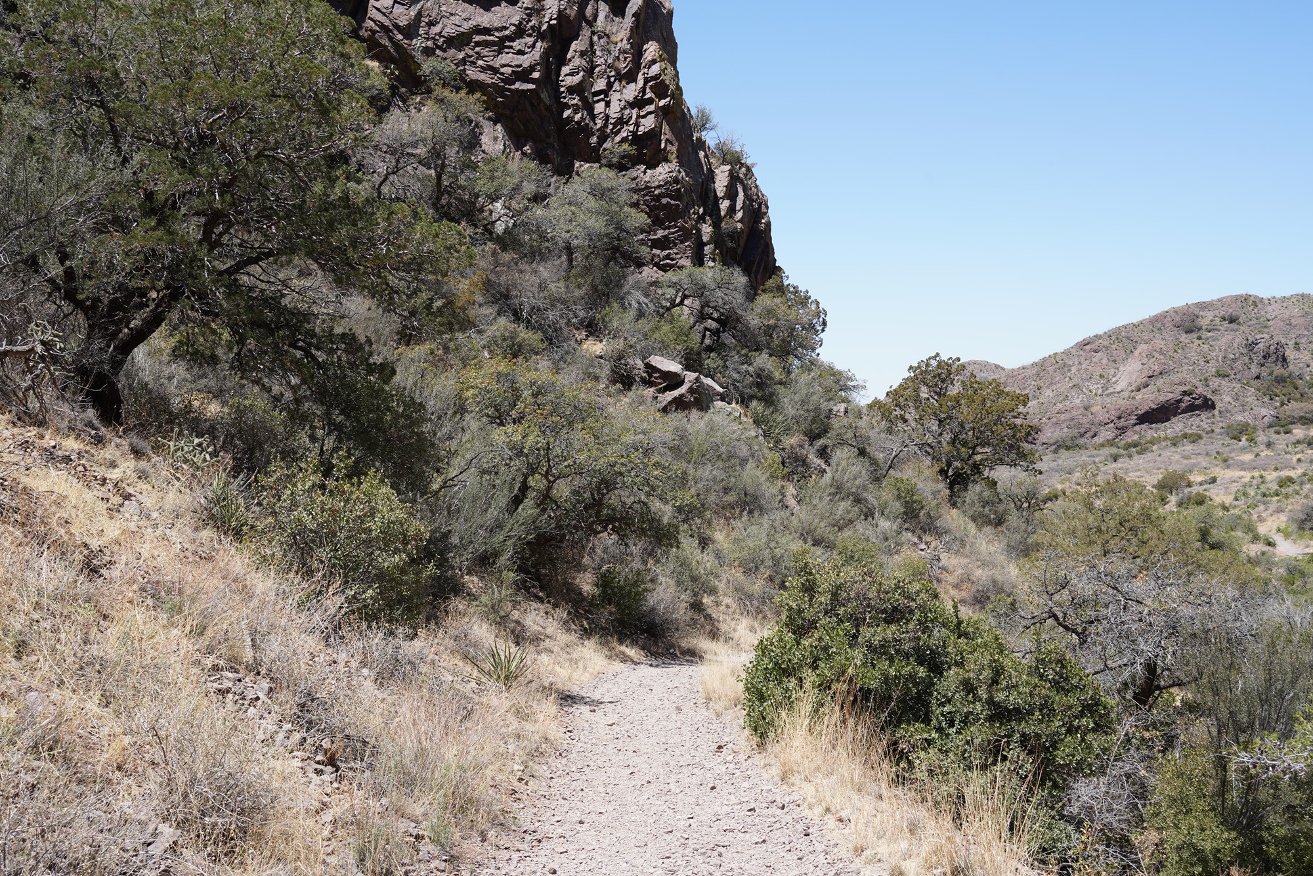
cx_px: 656
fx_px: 1532
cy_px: 438
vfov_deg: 31.9
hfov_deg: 46.4
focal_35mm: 42
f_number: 11
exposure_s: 1/100
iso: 100
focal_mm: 42
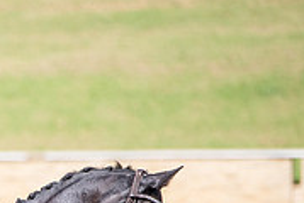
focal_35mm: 673
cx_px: -107
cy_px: 267
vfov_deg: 2.0
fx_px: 5692
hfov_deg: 3.1
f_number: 2.8
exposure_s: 1/1600
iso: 100
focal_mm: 200
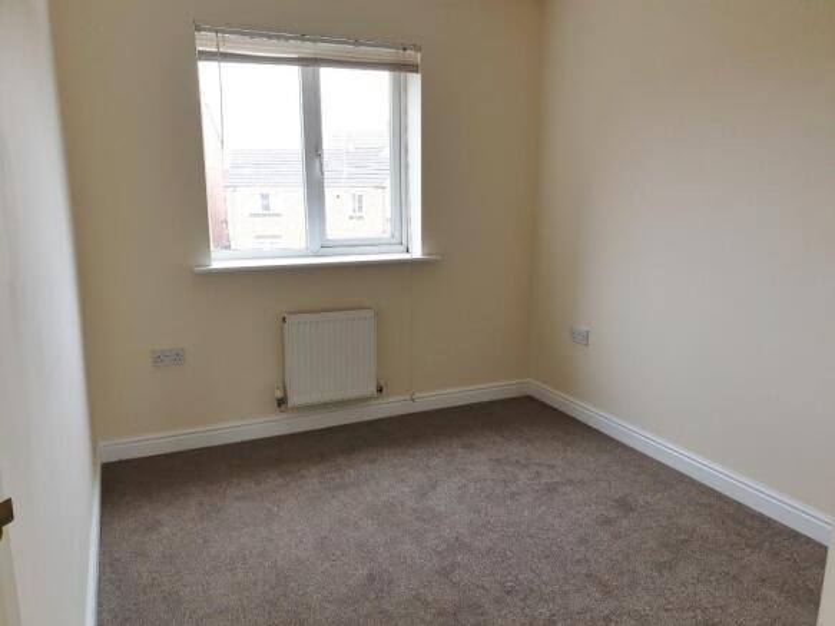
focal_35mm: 26
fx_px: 627
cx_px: 418
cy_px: 313
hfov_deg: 67.3
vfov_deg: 53.0
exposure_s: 1/100
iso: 50
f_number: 2.4
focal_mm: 4.3
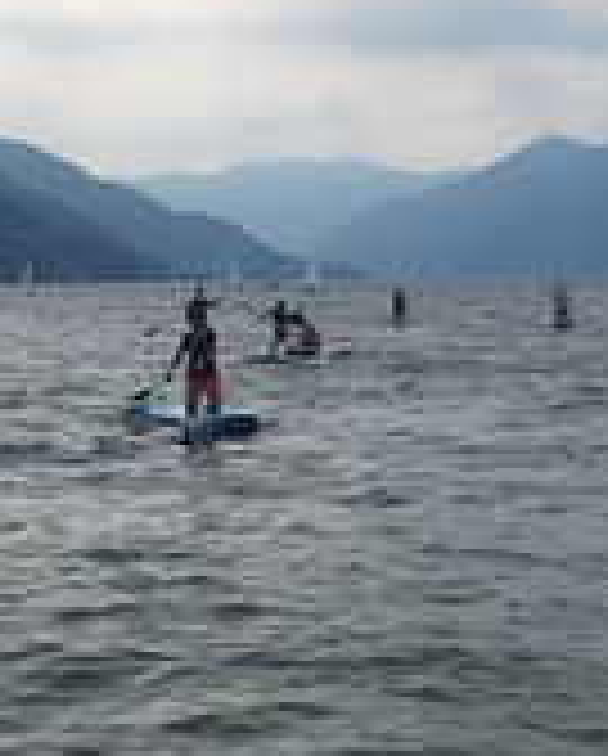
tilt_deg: -1.6
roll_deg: +1.9
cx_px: 261
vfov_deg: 18.9
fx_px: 2266
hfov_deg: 15.3
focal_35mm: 101
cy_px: 302
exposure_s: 1/2849
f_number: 2.2
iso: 25
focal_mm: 4.15
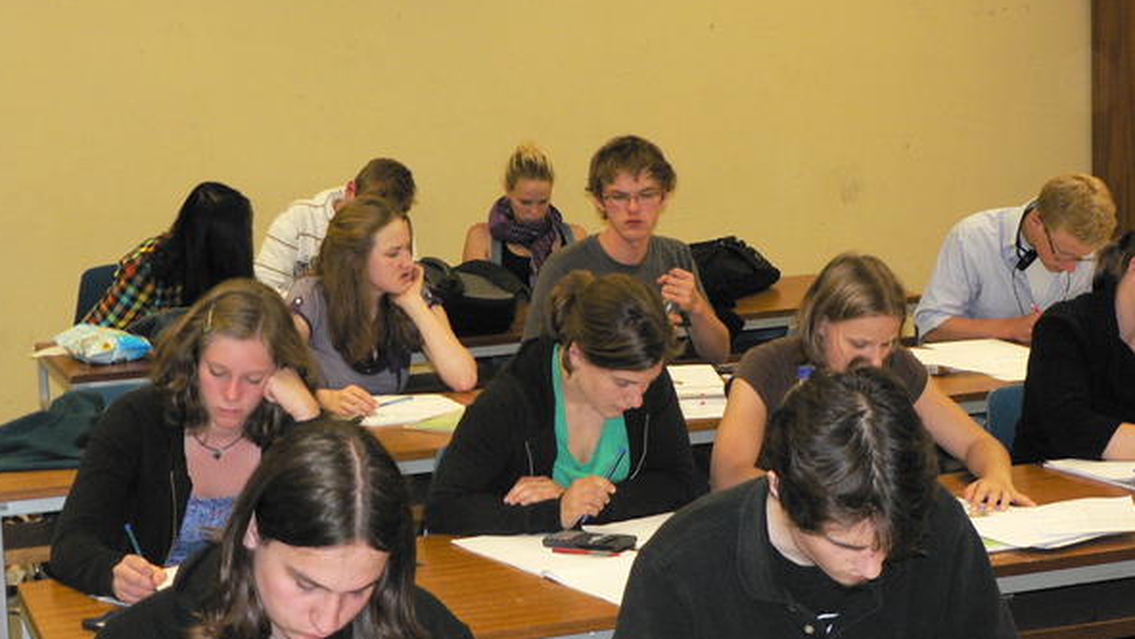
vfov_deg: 16.3
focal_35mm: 74
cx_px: 562
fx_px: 2227
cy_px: 317
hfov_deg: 28.6
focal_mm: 11.2
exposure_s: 1/60
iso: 400
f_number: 3.2
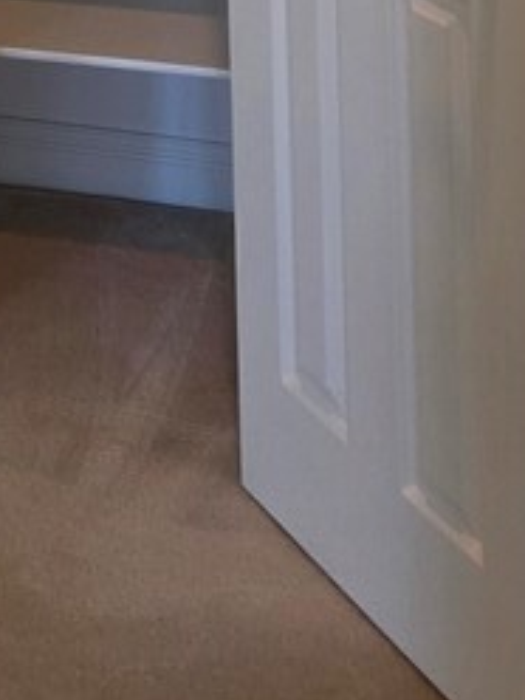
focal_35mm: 95
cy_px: -598
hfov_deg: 15.3
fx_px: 1921
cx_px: 8
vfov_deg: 16.8
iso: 400
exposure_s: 1/120
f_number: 1.8
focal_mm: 5.4
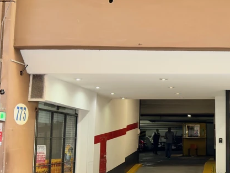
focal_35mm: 69
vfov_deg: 21.3
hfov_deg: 26.9
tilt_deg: +6.7
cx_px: 218
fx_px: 459
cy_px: 85
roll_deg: -0.2
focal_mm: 6.76
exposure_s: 1/92
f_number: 1.78
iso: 200
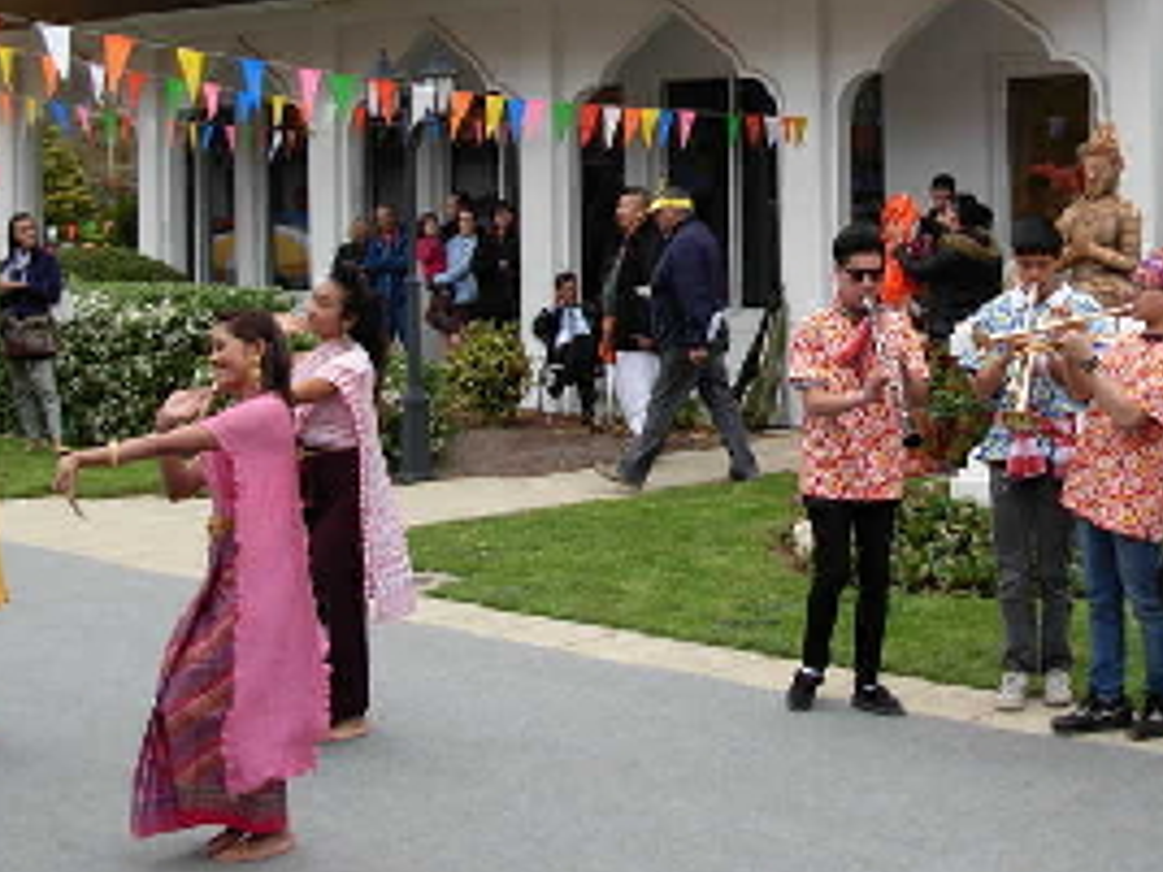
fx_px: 2285
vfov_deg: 21.4
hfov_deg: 28.5
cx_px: 703
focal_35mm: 68
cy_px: 182
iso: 79
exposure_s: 1/542
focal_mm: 6.3
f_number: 2.9
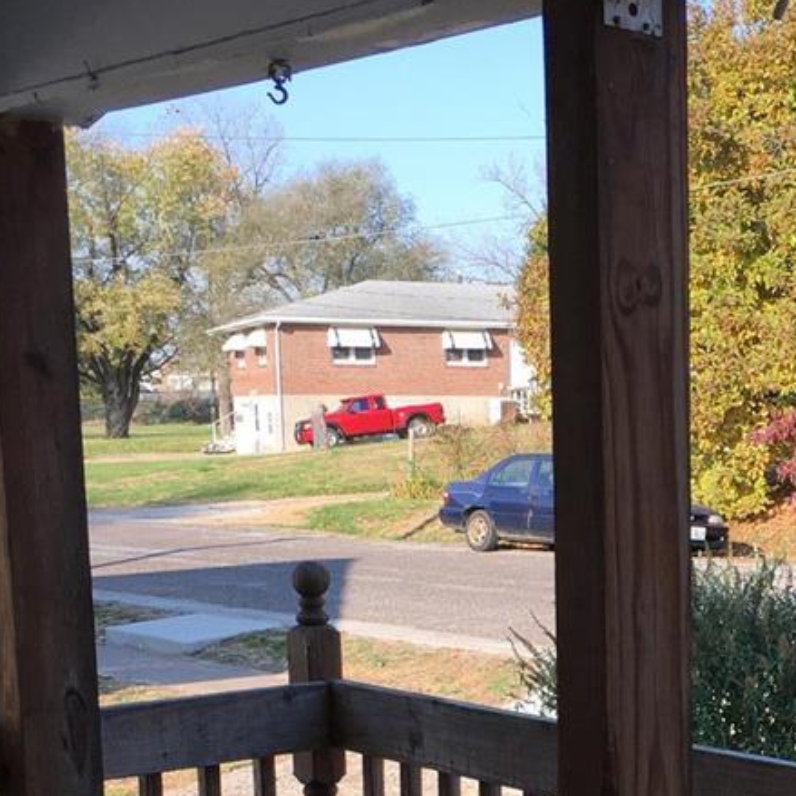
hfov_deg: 24.0
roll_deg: +0.0
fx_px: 1821
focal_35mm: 70
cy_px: 731
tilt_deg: -8.5
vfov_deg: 23.9
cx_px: 705
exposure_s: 1/578
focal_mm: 4.15
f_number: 2.2
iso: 25
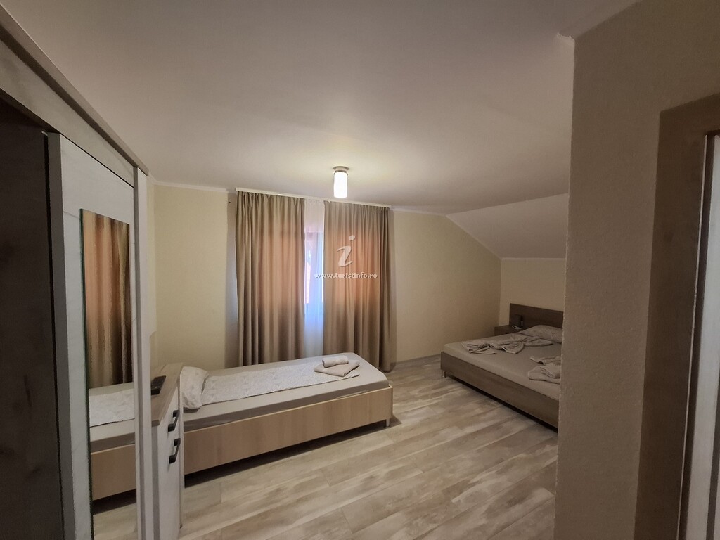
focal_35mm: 13
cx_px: 360
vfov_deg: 89.9
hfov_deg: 106.2
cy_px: 270
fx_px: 270
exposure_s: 1/25
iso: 160
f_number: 2.2
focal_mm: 1.74
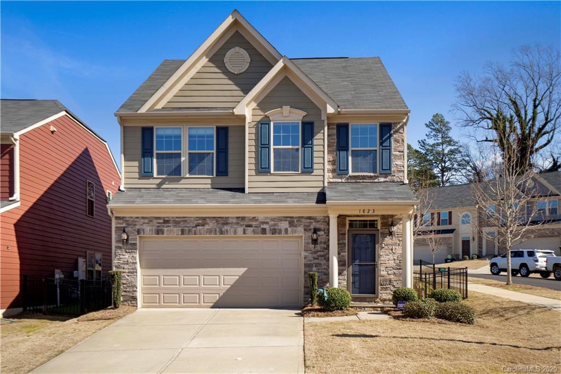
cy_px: 187
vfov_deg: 38.9
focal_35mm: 34
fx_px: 530
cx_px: 280
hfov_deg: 55.8
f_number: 10
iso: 500
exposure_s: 1/500
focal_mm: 34
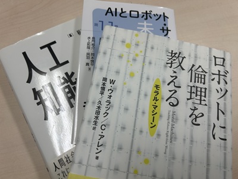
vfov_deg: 53.1
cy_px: 90
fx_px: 179
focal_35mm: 26
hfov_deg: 67.3
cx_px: 119
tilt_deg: -70.1
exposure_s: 1/148
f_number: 1.5
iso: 32
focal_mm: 5.7
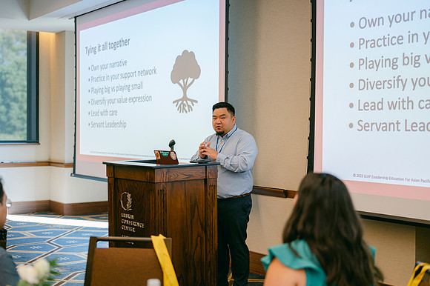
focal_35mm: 51
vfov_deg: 26.5
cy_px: 141
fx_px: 607
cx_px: 211
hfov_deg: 39.0
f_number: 2
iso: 500
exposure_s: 1/125
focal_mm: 50
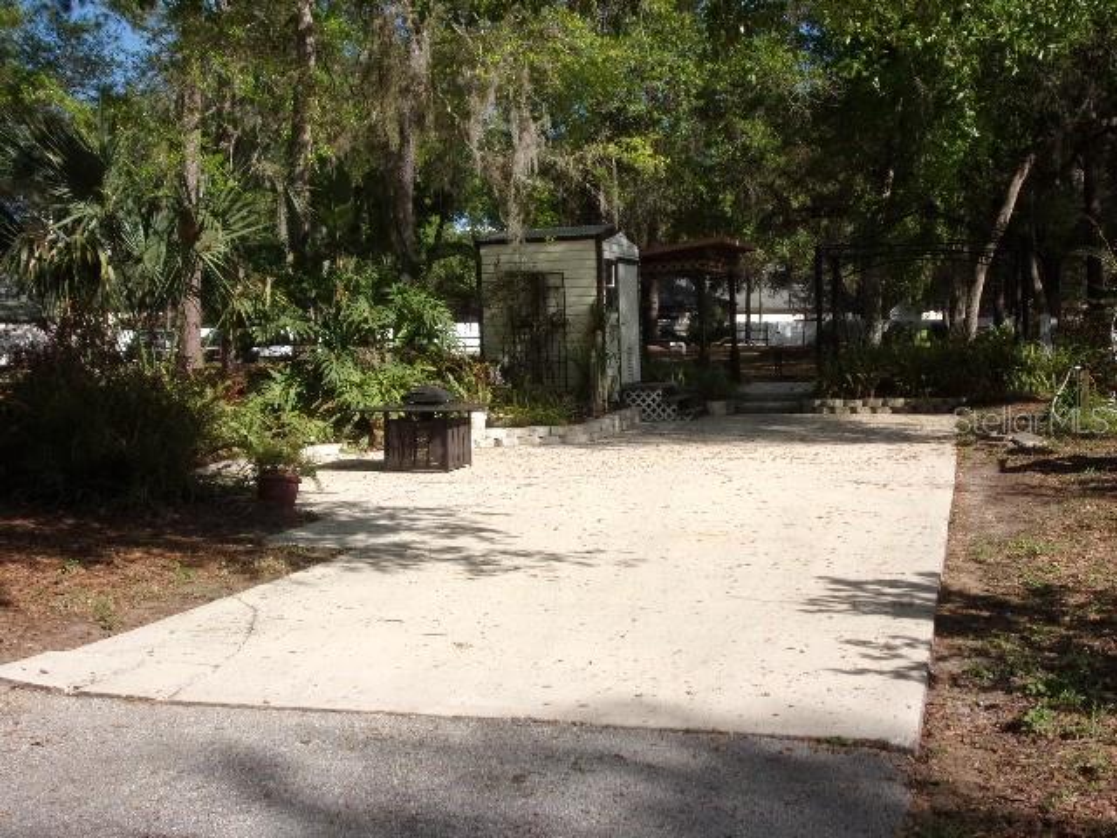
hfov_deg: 47.9
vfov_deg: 36.8
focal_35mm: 39
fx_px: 1258
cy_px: 419
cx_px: 558
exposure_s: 1/800
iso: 80
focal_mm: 7
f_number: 3.9
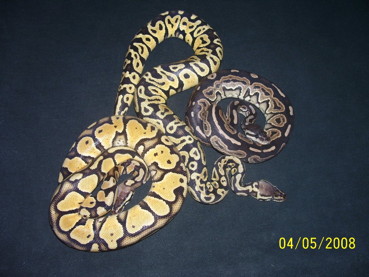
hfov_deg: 54.0
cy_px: 138
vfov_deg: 41.8
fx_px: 362
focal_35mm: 34
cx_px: 184
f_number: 2.7
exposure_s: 1/60
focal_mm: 5.6
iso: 80
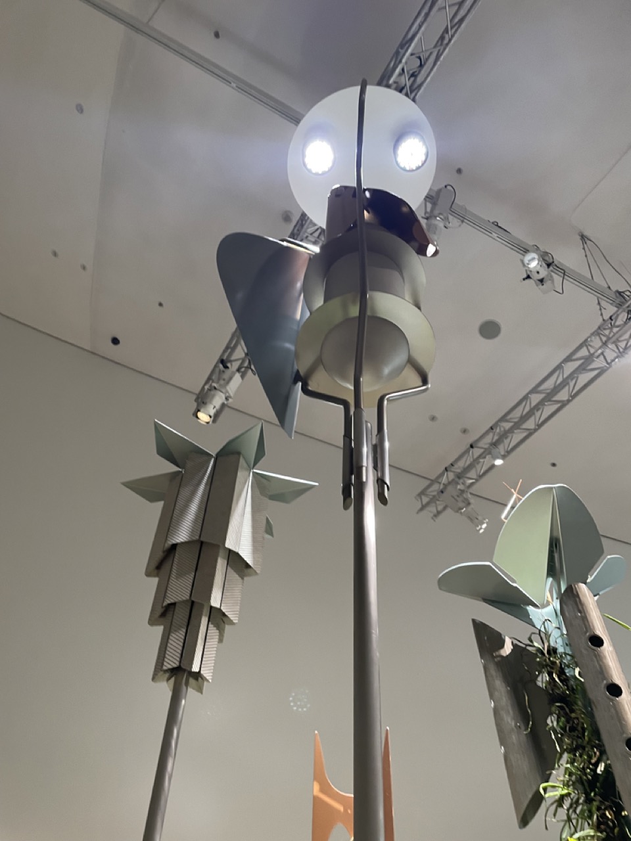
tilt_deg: +47.9
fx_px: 632
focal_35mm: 26
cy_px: 420
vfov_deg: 67.3
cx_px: 316
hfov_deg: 53.1
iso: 160
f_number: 1.6
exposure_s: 1/60
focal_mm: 4.2
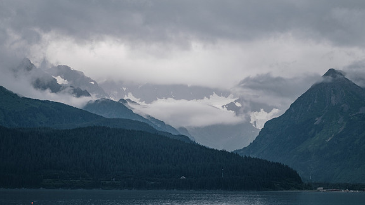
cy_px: 99
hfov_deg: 19.3
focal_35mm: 111
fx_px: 1074
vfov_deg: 10.9
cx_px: 183
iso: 200
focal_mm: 70
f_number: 4
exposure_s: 1/160
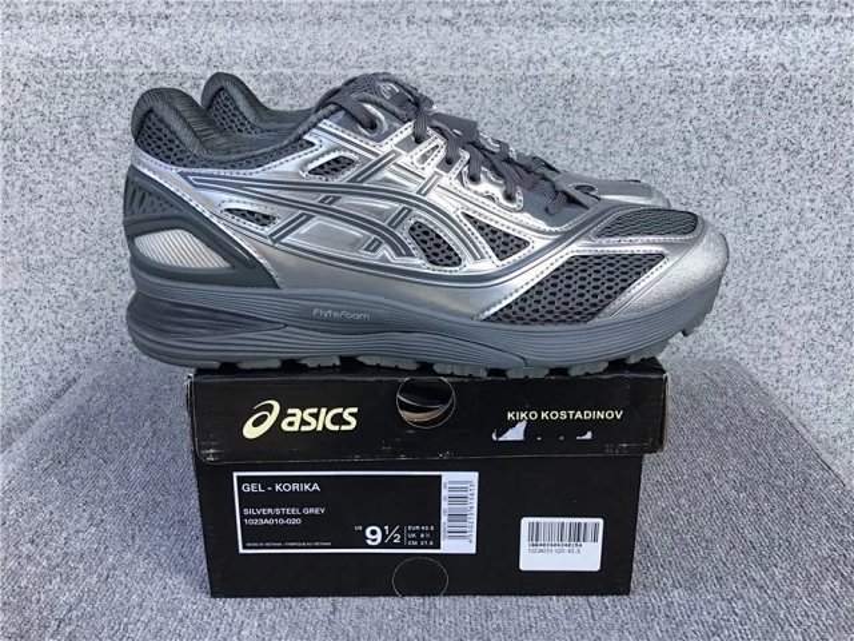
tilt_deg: -18.8
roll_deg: +0.5
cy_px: 320
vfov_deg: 45.4
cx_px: 427
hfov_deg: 58.4
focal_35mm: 31
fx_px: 765
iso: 25
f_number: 2.4
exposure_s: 1/291
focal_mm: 3.3
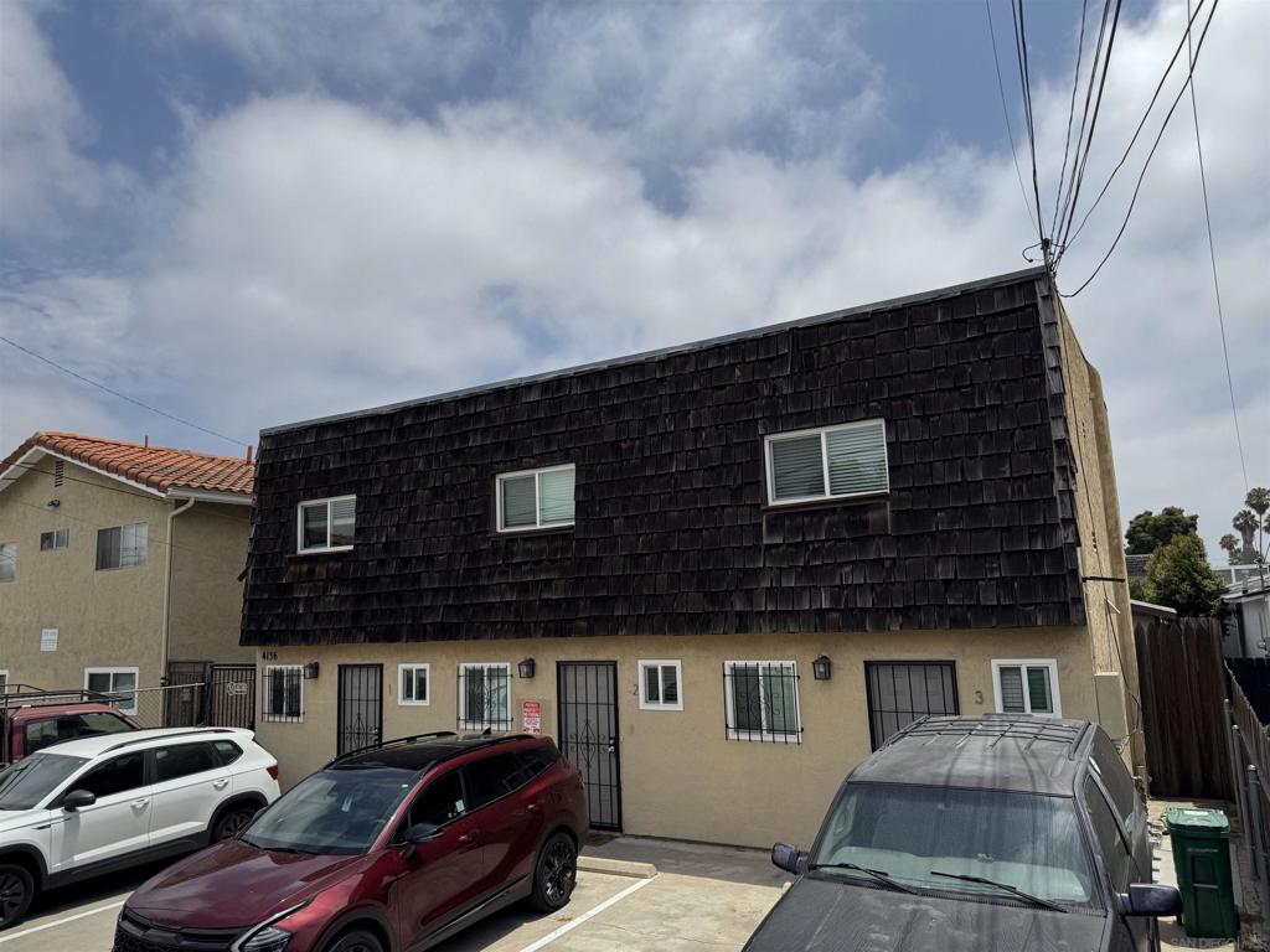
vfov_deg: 56.8
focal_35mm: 24
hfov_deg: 71.6
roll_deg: +1.3
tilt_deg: +7.9
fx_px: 881
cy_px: 476
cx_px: 635
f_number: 1.78
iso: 80
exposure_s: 1/9009
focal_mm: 6.76
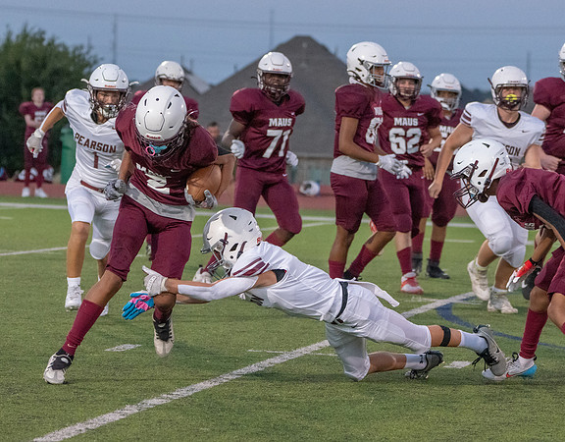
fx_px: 3650
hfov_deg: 8.9
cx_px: 250
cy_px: 245
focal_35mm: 220
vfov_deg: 6.9
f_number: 5.6
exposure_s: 1/1000
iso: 8000
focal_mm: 141
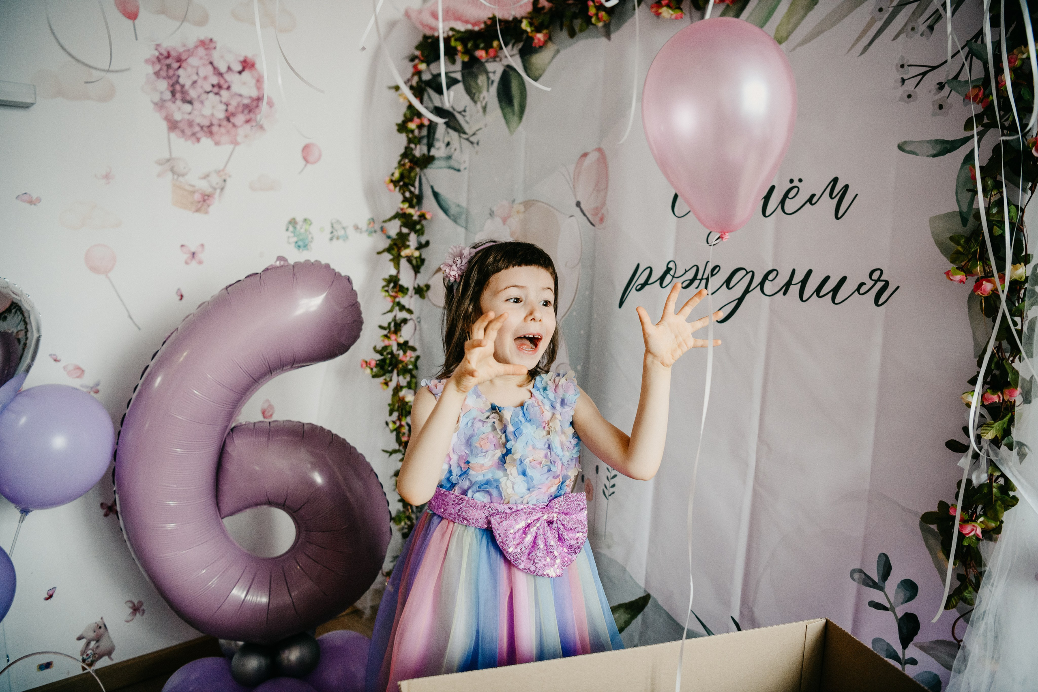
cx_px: 519
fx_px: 778
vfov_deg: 47.9
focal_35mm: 27
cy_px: 346
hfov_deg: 67.4
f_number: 3.2
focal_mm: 27
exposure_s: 1/320
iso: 1250
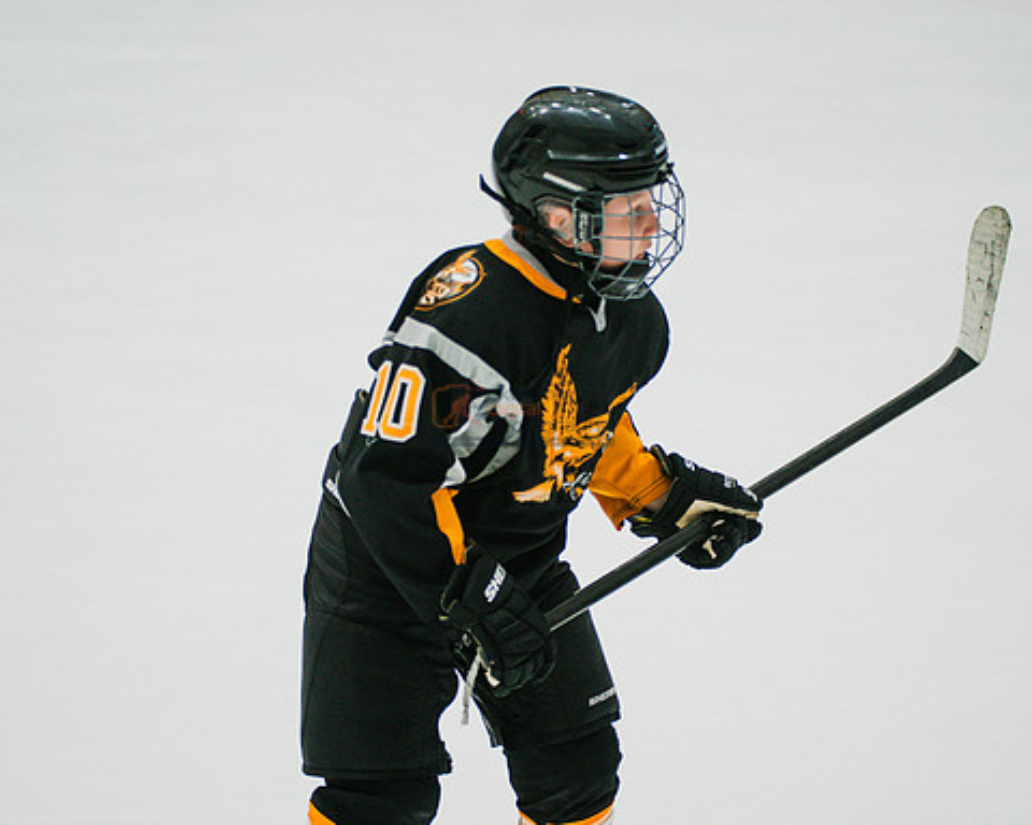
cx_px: 525
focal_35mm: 136
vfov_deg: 11.4
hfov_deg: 14.2
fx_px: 4154
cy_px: 414
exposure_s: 1/2000
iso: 3200
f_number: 3.2
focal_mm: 120
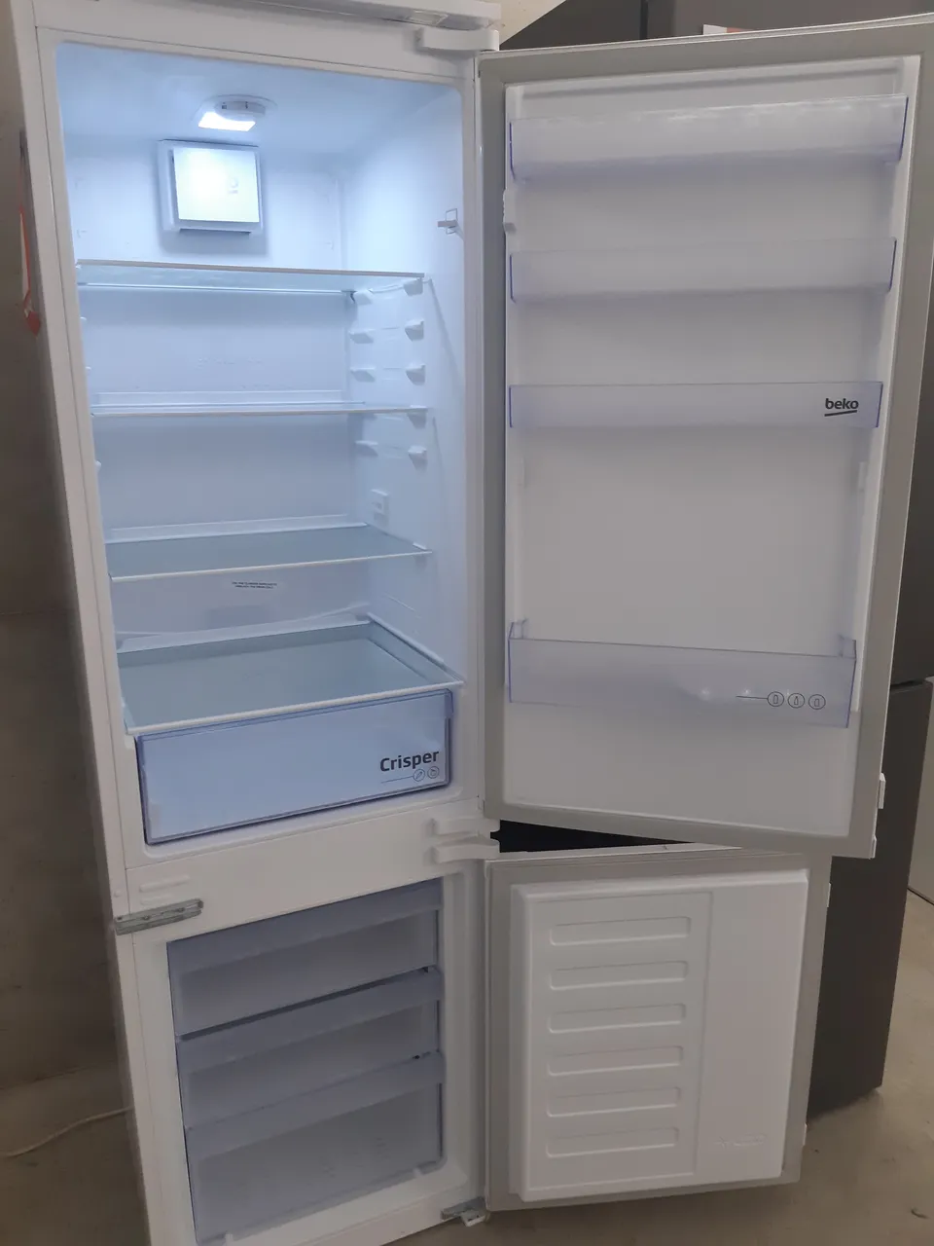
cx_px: 467
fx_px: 935
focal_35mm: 26
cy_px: 623
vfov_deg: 67.3
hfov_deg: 53.1
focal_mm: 3.92
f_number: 1.7
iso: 160
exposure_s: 1/60
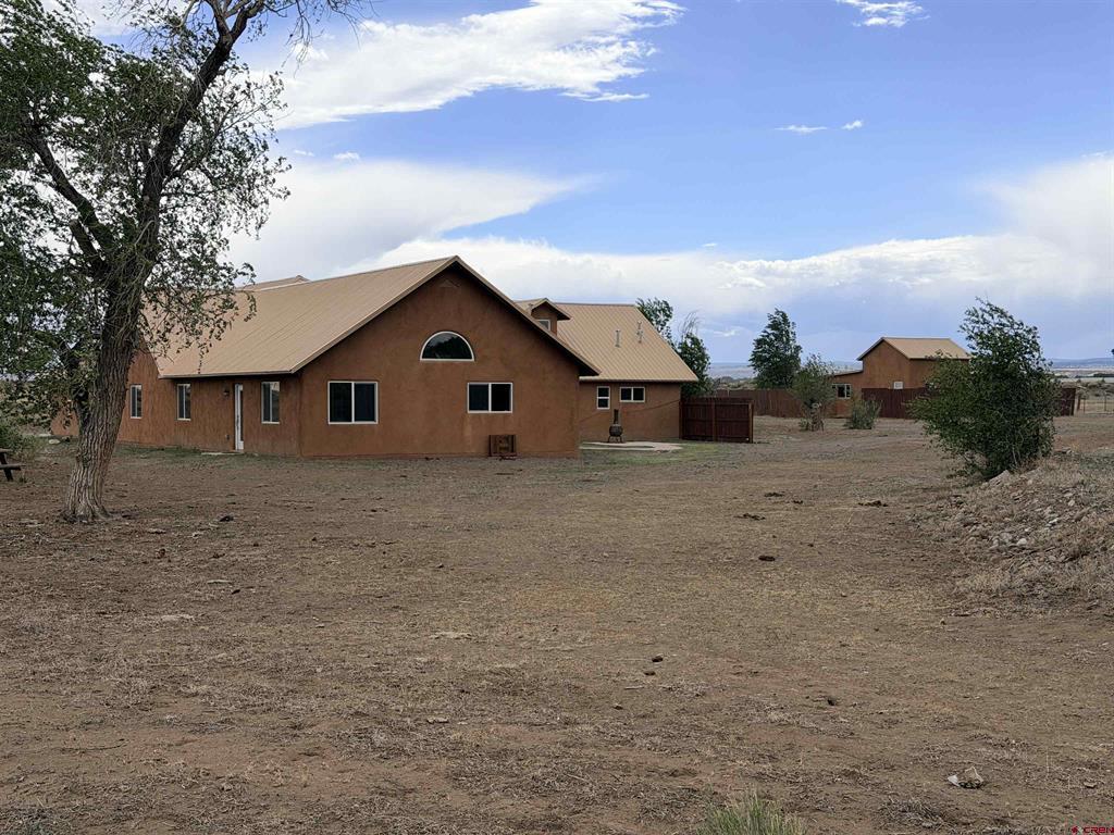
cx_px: 557
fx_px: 1545
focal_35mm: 48
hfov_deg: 39.7
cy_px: 418
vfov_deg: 30.3
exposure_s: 1/6536
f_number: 1.78
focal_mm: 6.76
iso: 64
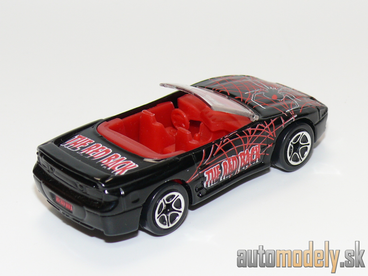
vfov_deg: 13.5
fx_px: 1169
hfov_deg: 17.9
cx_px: 184
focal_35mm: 110
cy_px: 138
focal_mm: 14
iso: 100
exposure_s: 1/30
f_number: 4
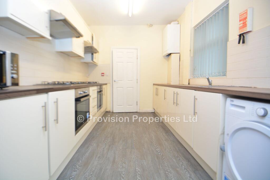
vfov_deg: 77.4
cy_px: 90
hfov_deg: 100.4
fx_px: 113
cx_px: 135
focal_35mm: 15
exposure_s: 1/60
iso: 560
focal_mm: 10
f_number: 4
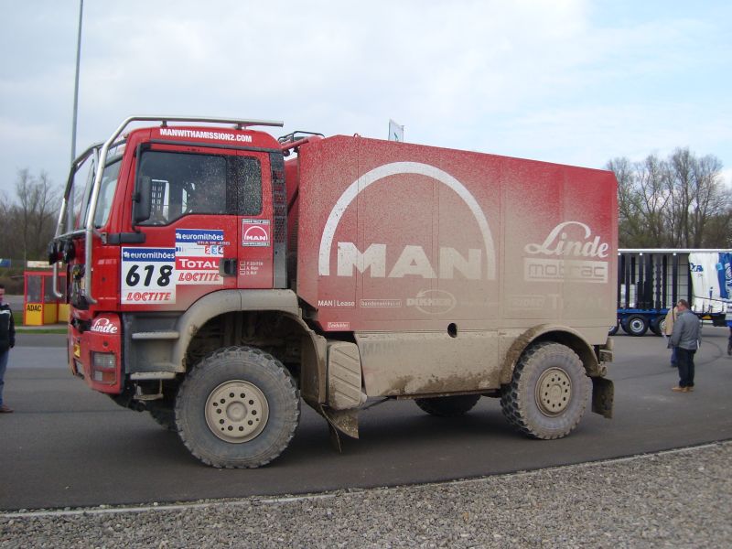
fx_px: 740
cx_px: 366
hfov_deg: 52.6
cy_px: 274
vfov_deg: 40.7
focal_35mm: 35
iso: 50
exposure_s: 1/161
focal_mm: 5.8
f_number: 7.1
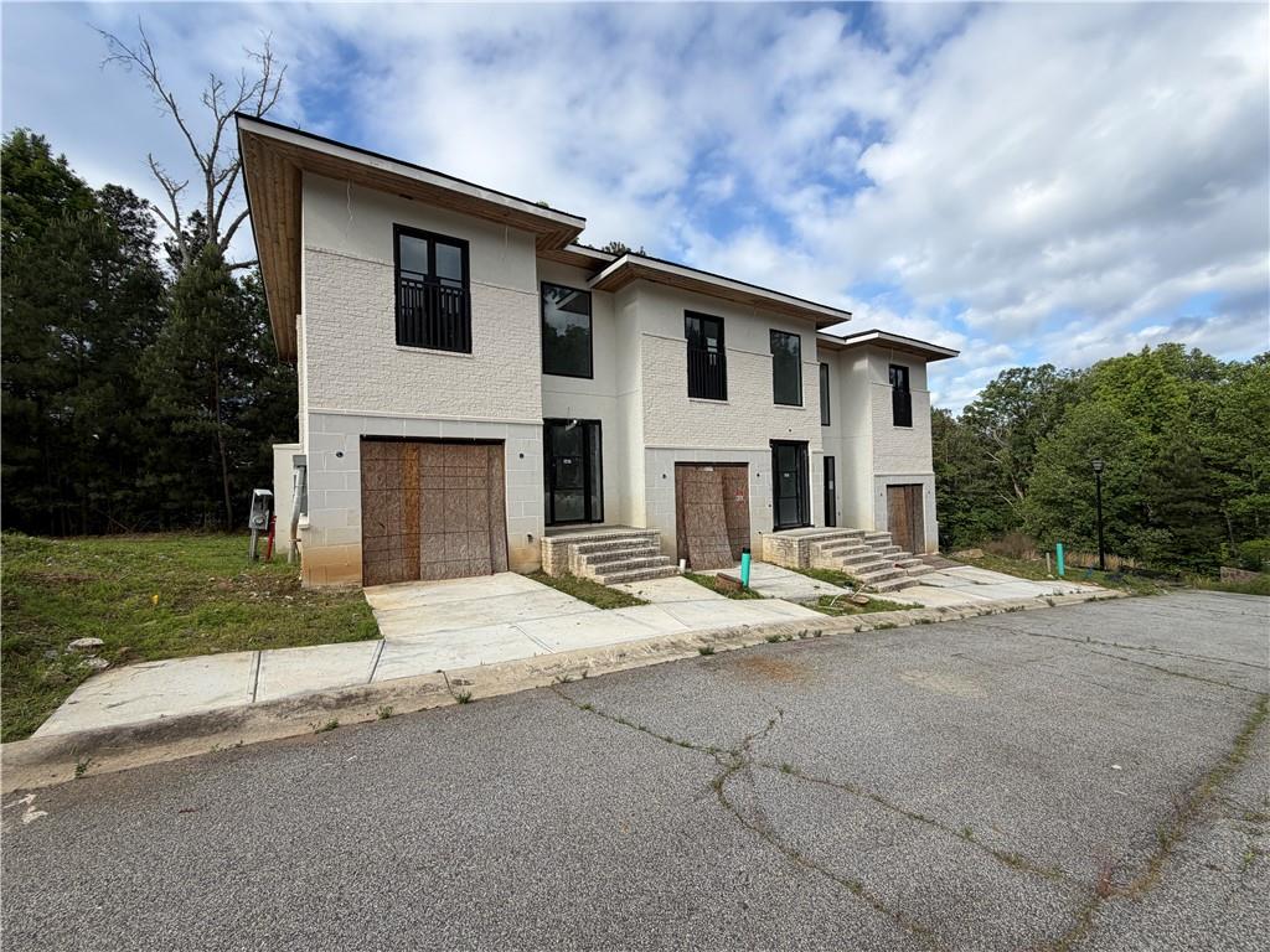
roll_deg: +1.2
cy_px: 476
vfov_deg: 85.7
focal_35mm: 14
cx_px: 635
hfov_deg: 102.1
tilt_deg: +2.6
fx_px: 514
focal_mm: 2.22
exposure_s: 1/770
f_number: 2.2
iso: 25
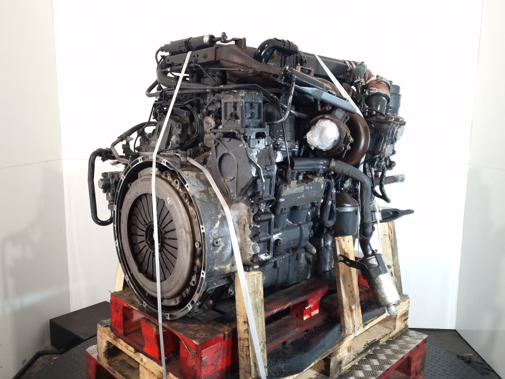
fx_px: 336
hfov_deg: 73.9
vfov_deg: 58.9
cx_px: 252
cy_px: 190
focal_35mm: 23
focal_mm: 6.4
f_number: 1.8
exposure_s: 1/50
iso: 125
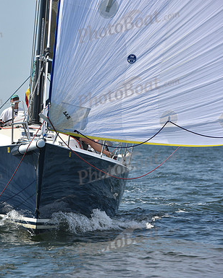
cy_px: 139
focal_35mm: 276
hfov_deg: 5.6
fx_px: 2277
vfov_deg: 7.0
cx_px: 41
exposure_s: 1/1250
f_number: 8
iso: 250
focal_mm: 195
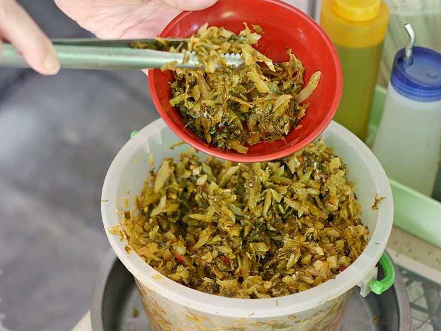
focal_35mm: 70
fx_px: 892
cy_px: 115
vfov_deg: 20.9
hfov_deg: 27.8
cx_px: 222
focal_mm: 25
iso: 200
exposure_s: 1/80
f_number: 1.8
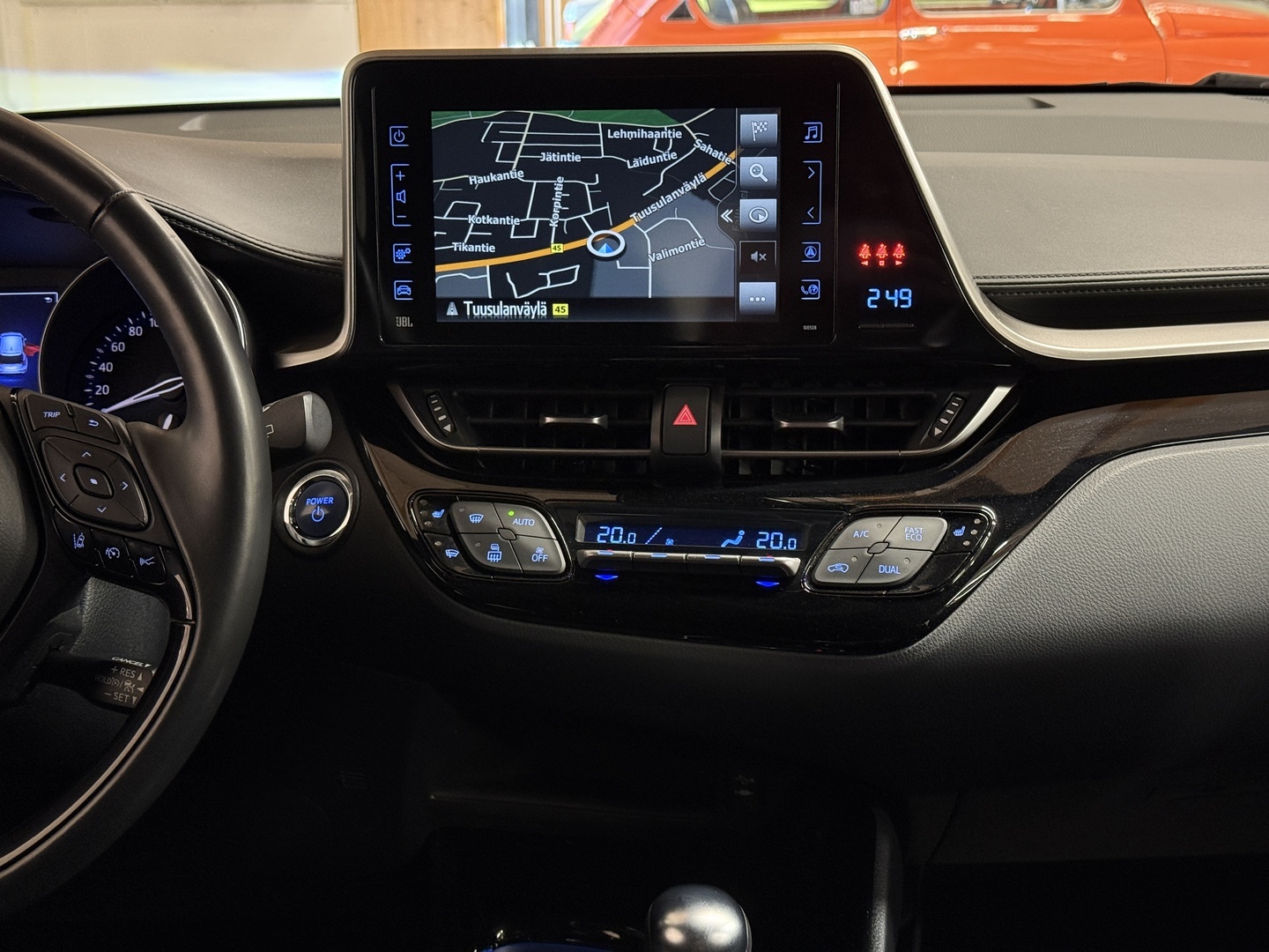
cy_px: 476
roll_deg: +1.1
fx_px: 1760
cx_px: 634
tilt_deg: -16.4
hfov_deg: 39.7
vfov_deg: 30.3
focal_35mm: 48
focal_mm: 6.76
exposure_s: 1/33
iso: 200
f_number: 1.78
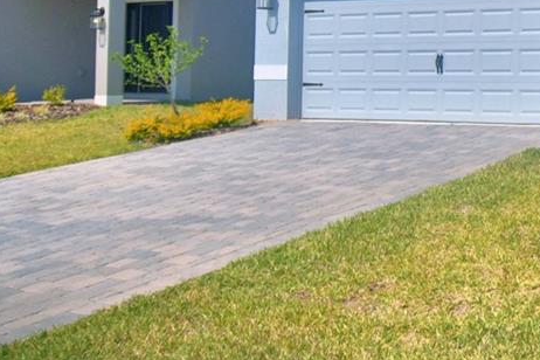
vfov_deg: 25.2
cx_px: 670
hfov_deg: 31.2
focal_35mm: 52
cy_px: 32
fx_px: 780
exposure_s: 1/2500
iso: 100
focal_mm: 10
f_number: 4.5
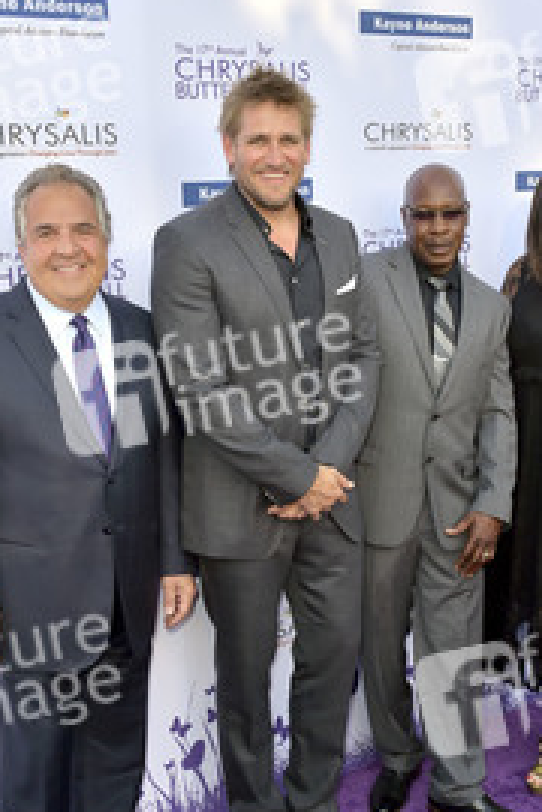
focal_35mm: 46
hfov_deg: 29.2
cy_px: 535
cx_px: 297
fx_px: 1039
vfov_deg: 42.2
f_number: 6.3
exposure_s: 1/250
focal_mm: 31
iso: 200
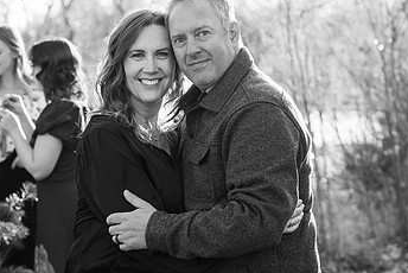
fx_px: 1338
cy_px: 115
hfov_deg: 17.2
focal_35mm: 118
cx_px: 75
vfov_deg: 11.6
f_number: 4.5
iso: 1000
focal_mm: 70
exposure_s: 1/800
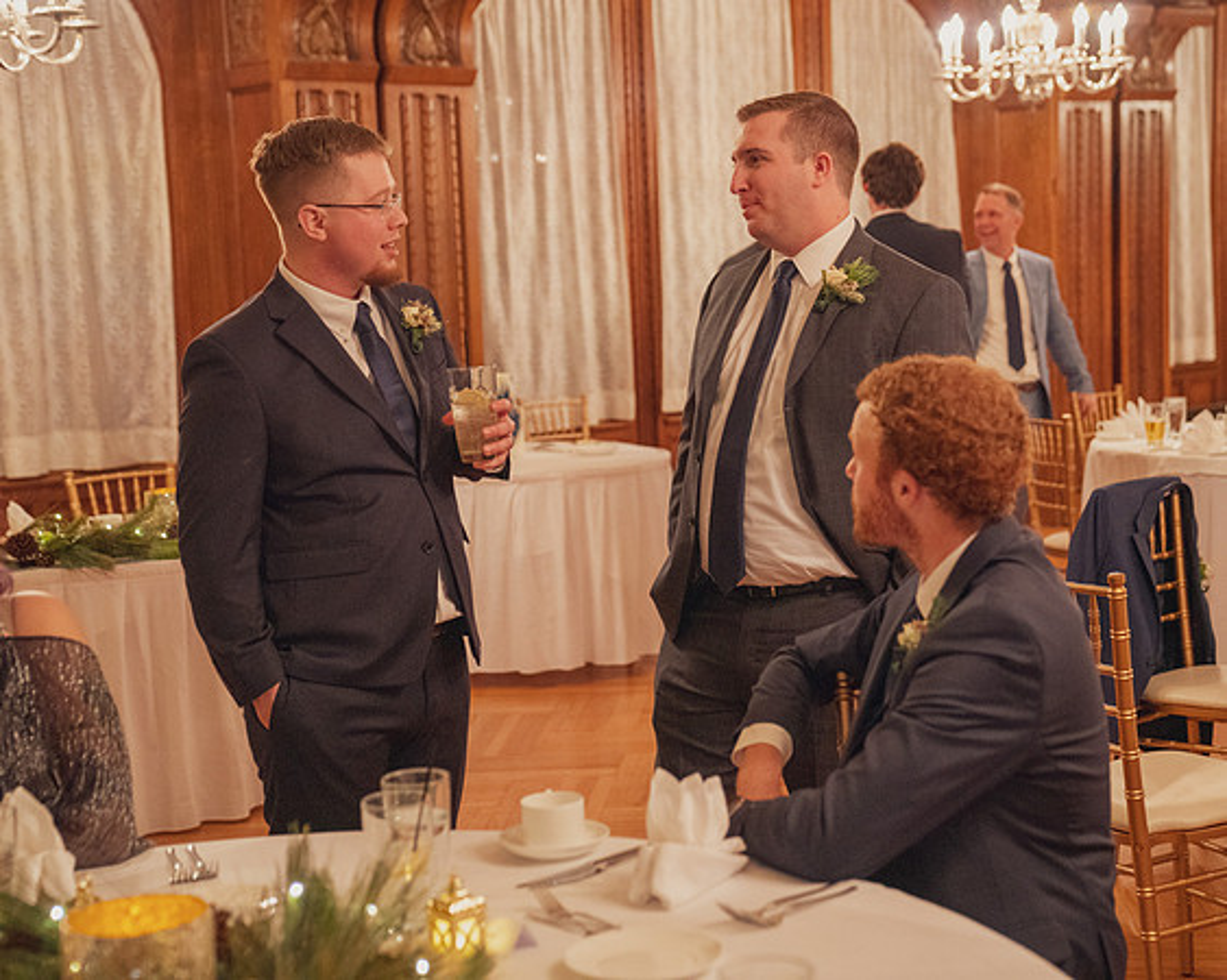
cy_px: 466
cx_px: 669
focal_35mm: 60
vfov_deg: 25.3
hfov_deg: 31.3
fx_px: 2186
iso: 6400
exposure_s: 1/125
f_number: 2.8
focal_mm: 51
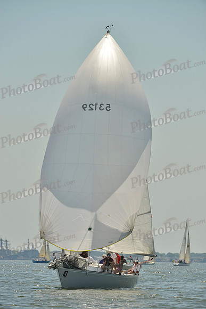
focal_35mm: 280
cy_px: 154
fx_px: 2402
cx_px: 103
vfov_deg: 7.4
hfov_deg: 4.9
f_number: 8
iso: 200
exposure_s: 1/1000
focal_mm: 280
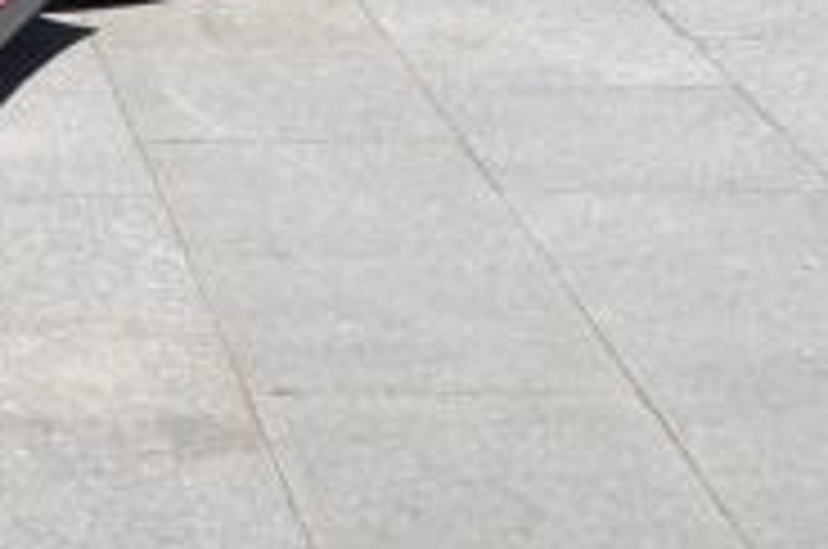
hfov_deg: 10.4
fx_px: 4225
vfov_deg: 7.1
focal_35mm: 184
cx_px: -752
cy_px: -612
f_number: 8
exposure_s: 1/250
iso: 100
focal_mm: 22
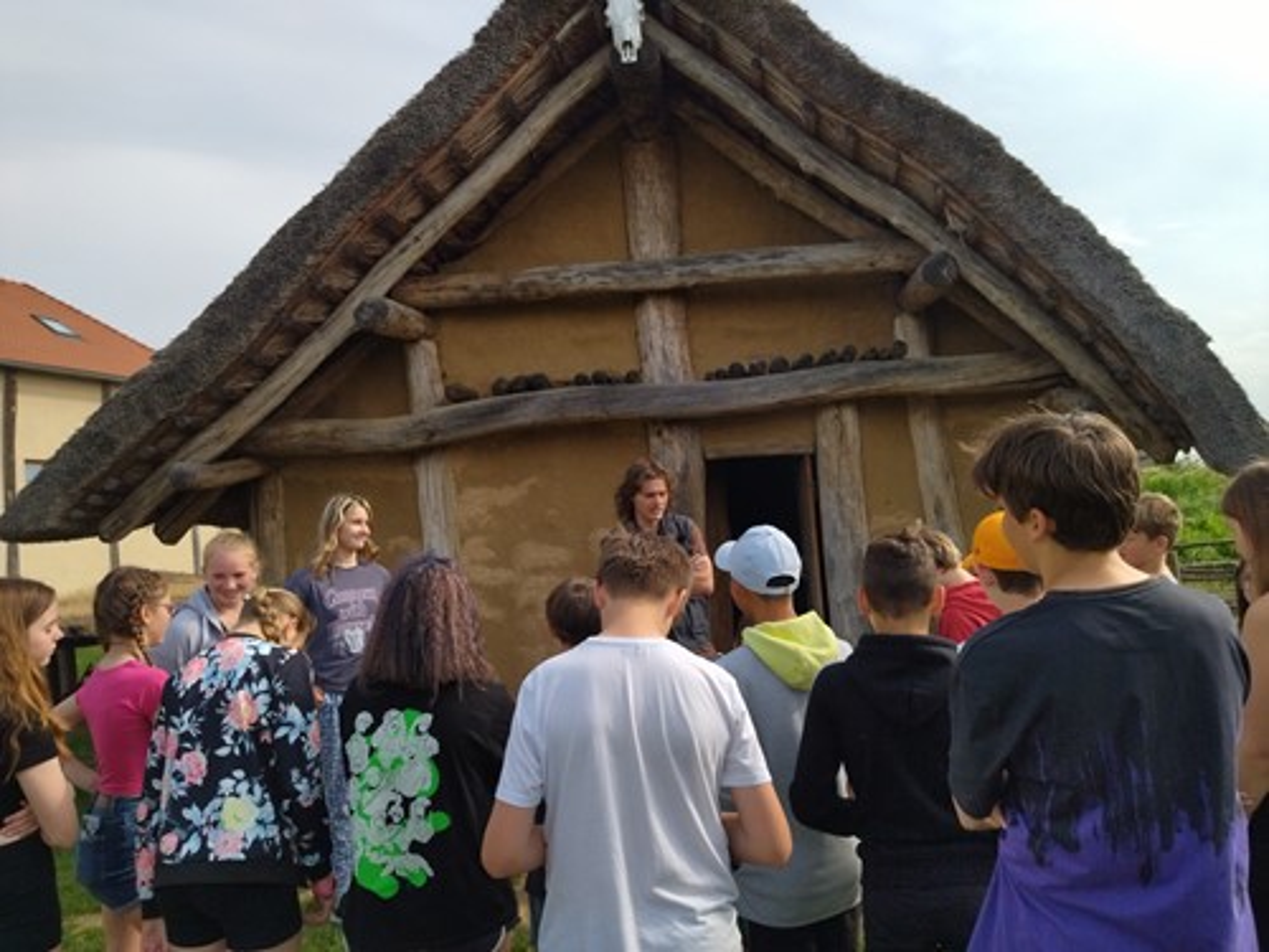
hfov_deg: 65.3
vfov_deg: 51.4
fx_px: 990
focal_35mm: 27
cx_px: 634
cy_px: 476
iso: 100
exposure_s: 1/2281
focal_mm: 4.74
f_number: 1.79
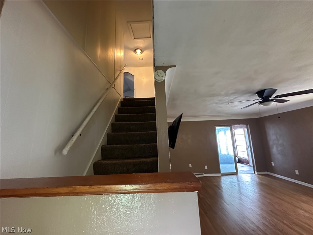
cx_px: 156
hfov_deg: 102.1
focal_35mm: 14
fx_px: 127
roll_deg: +1.4
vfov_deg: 85.7
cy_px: 118
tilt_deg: +11.2
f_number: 2.2
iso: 800
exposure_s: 1/60
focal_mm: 2.22
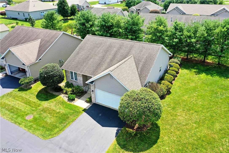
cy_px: 76
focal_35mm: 28
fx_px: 178
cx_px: 114
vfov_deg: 46.4
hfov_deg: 65.5
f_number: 5
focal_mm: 10.26
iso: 100
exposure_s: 1/240
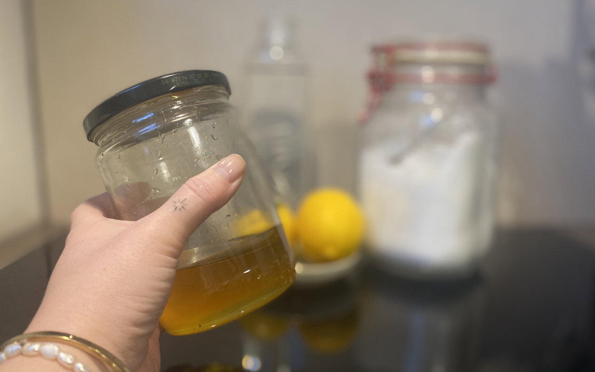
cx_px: 293
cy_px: 190
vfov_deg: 44.5
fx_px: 454
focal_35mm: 28
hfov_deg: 66.5
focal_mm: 4.2
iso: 200
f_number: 1.8
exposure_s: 1/50
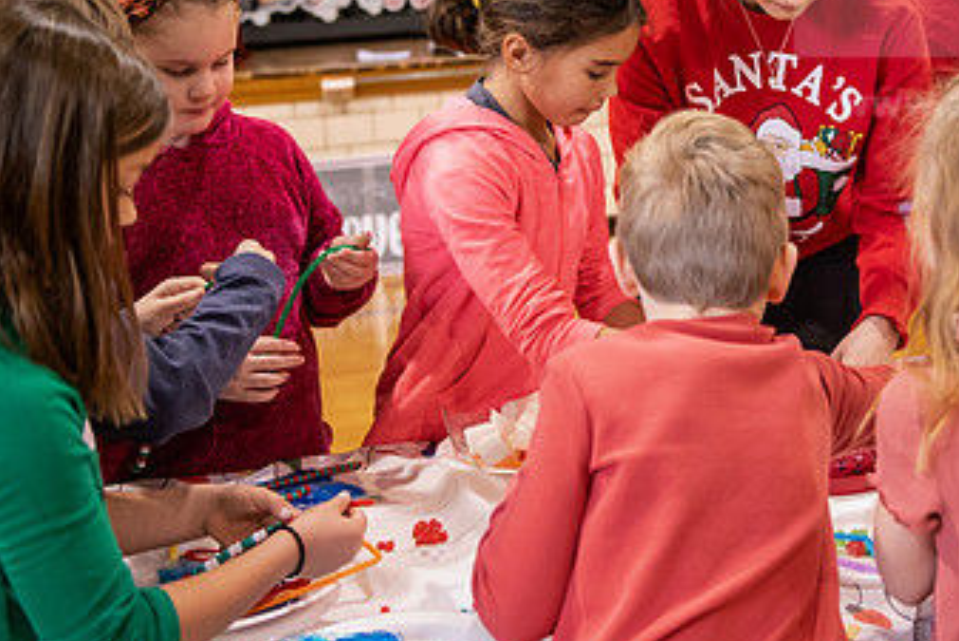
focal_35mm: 62
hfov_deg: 31.8
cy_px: 164
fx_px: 1652
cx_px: 709
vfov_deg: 21.7
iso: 1250
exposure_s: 1/160
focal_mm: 36
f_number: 3.2
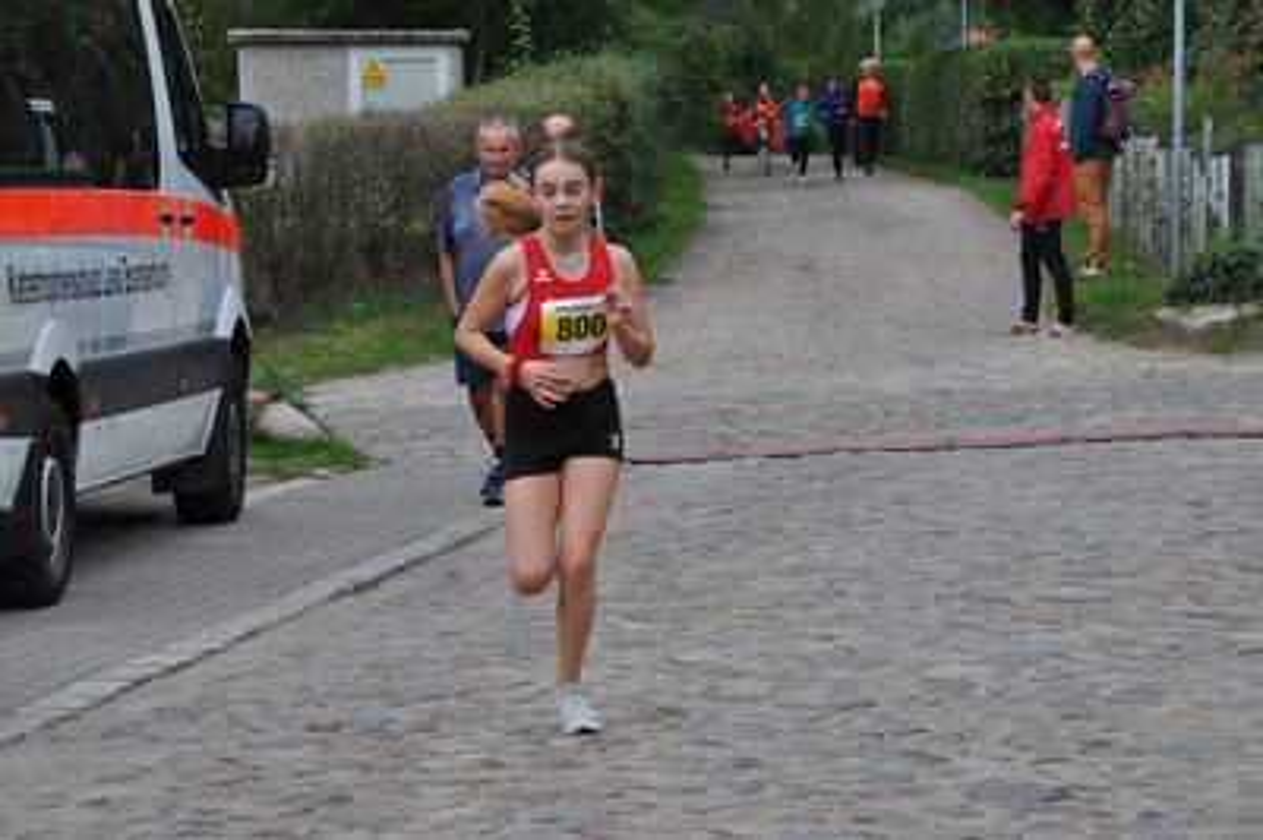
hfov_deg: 14.9
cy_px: 420
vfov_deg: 9.9
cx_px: 632
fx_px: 4837
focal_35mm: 138
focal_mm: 92
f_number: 7.1
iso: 200
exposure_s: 1/200
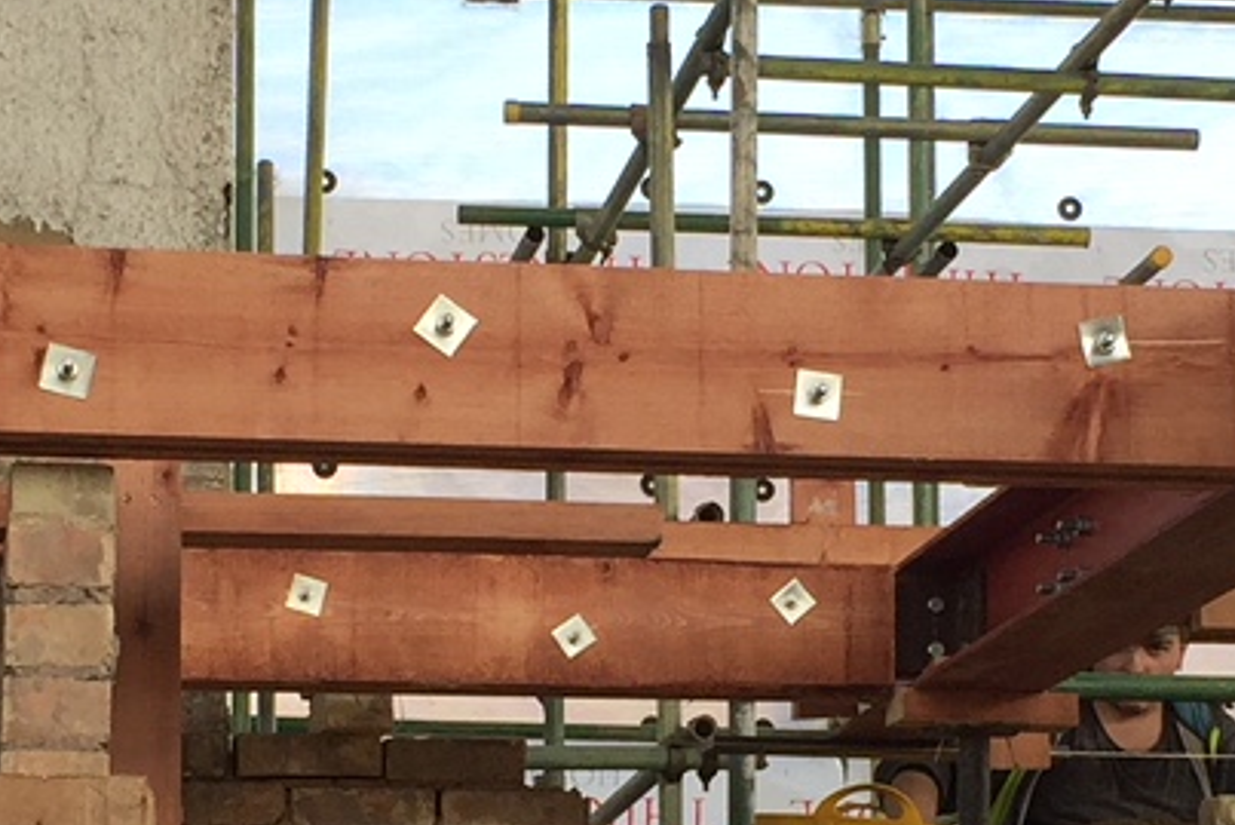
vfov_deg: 11.2
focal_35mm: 122
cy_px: 748
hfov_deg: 16.8
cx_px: 637
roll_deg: +0.3
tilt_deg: +6.2
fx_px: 4187
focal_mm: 4.15
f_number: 2.2
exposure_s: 1/316
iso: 32
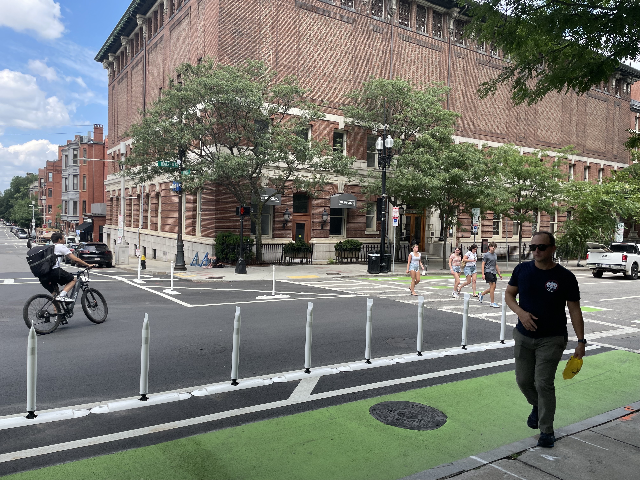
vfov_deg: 53.1
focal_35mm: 26
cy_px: 240
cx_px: 320
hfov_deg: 67.3
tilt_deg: -0.8
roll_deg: -1.2
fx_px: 481
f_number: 1.6
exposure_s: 1/1114
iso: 32
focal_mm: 4.2
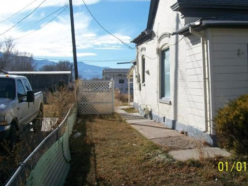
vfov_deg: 33.5
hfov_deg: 43.7
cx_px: 145
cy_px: 81
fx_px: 308
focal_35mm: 43
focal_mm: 6
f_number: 4.8
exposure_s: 1/640
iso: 80
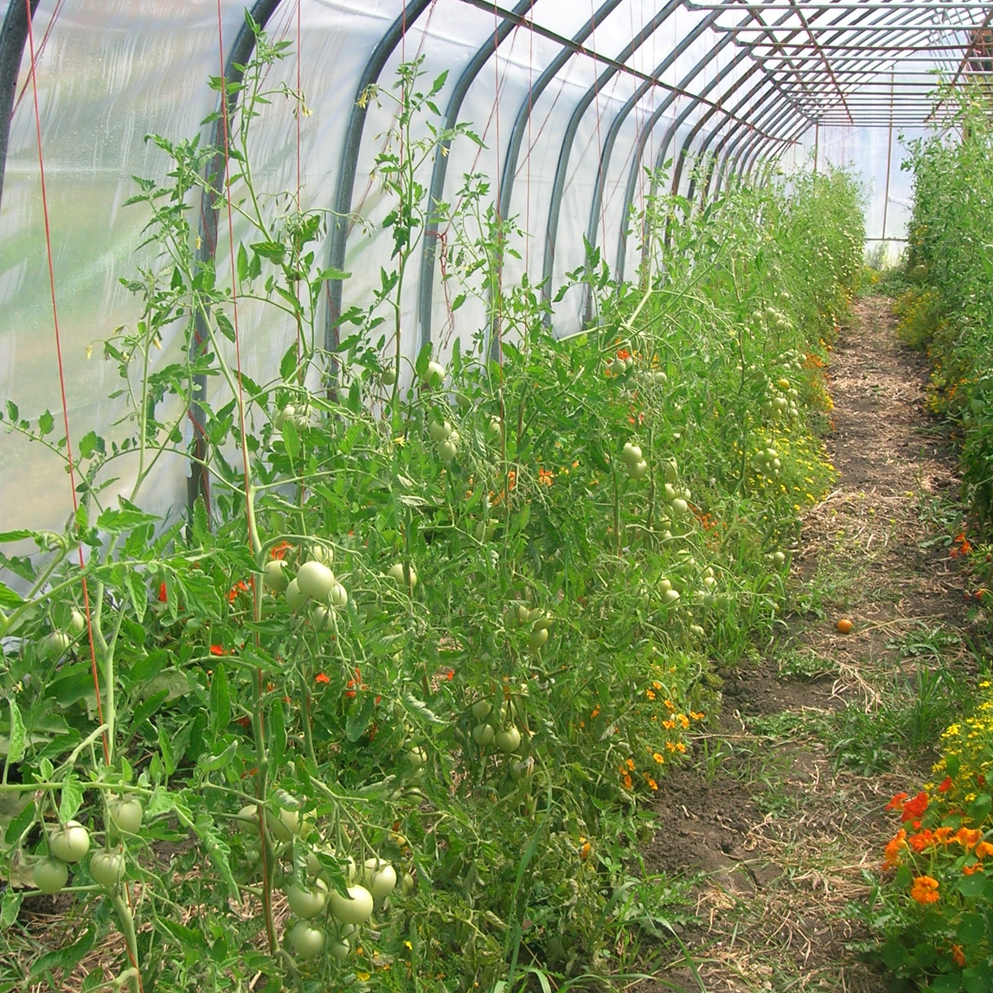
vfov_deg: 40.9
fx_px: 1331
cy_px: 517
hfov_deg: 40.9
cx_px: 492
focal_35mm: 41
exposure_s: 1/126
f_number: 4.9
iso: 53
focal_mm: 5.7
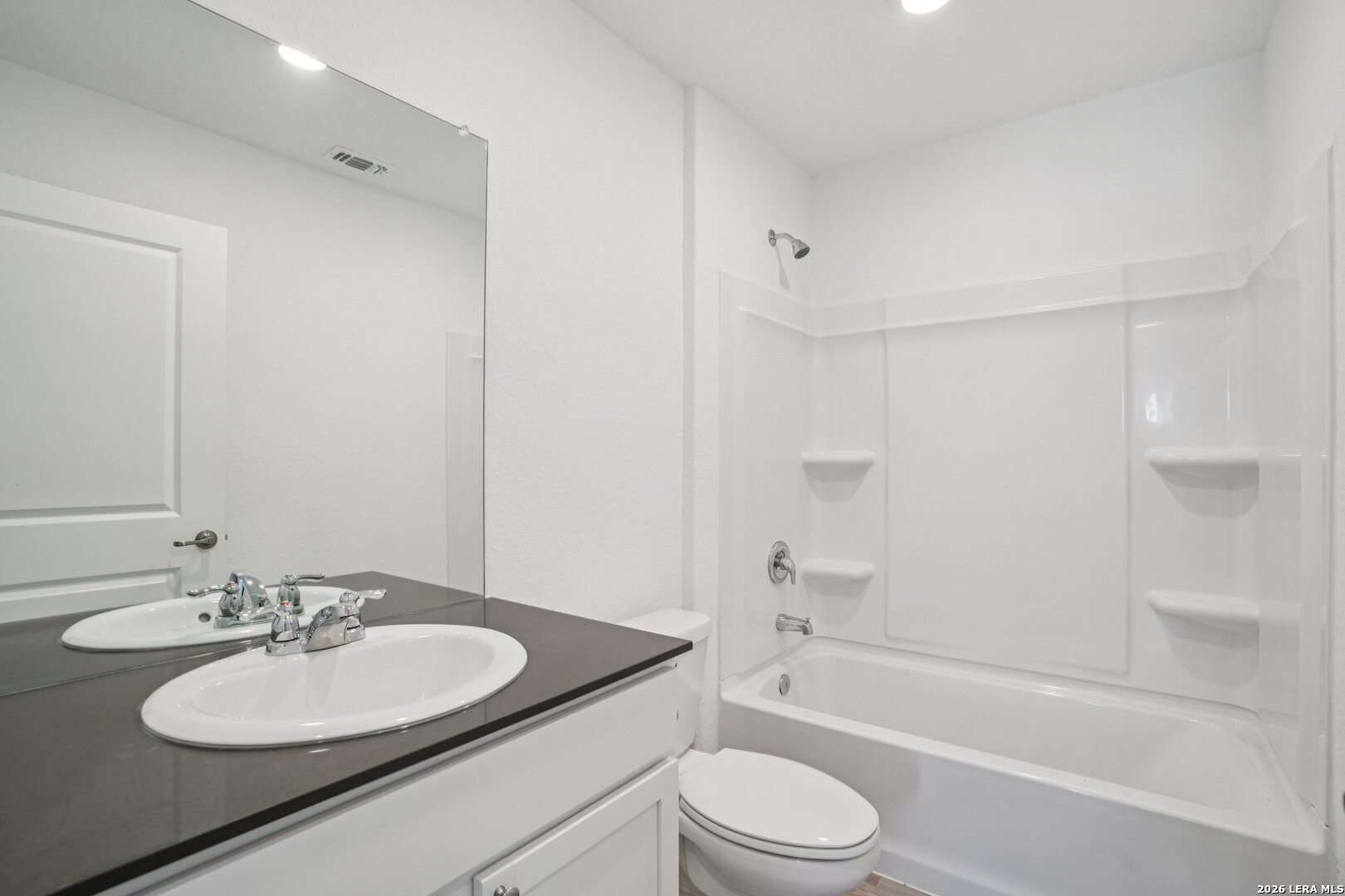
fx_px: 598
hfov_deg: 96.7
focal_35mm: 16
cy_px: 448
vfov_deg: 73.7
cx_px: 672
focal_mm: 16
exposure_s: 1/20
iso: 400
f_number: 8
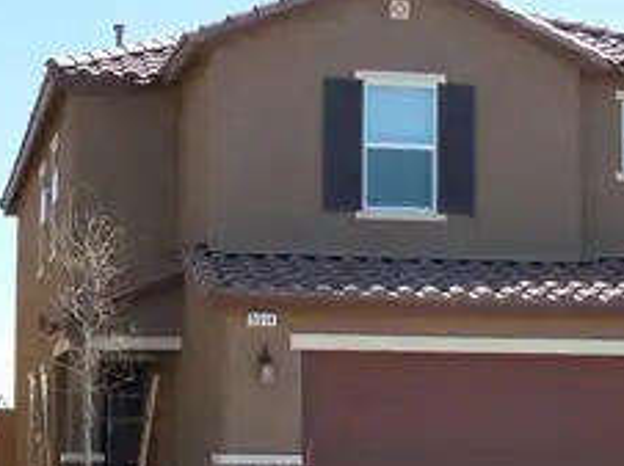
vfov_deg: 13.7
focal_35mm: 108
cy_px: 301
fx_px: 1945
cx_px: 447
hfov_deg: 18.1
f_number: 4.5
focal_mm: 11
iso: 125
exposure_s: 1/400
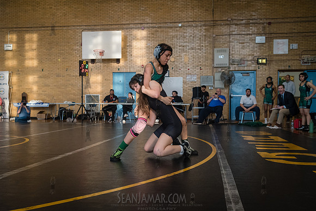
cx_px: 150
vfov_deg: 35.3
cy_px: 112
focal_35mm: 38
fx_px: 331
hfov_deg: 51.0
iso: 2500
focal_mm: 35
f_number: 4
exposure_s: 1/400
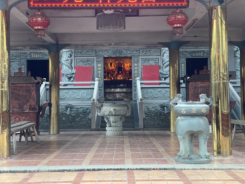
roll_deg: +1.0
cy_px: 92
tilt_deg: +3.6
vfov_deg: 28.0
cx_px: 122
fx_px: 368
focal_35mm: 52
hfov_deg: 36.8
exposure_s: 1/99
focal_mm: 6
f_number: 2
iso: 200
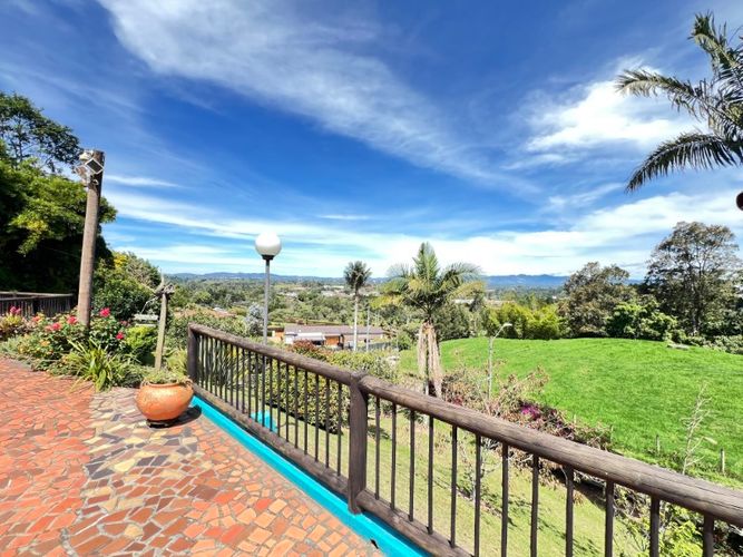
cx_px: 372
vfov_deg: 89.9
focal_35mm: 13
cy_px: 278
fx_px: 279
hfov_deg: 106.2
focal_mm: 1.57
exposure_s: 1/202
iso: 32
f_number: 1.8
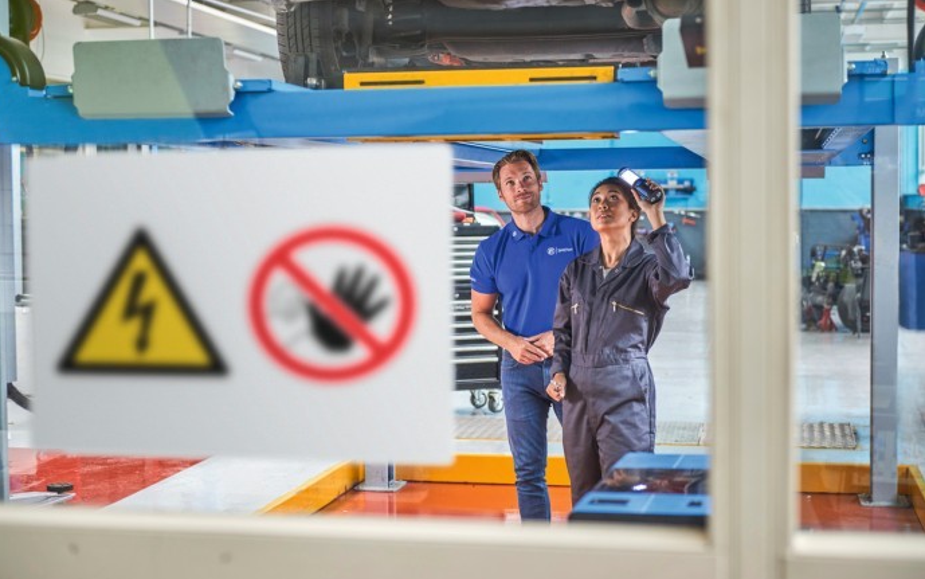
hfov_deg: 35.7
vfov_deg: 22.8
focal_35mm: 57
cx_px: 456
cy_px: 269
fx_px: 1437
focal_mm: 55
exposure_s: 1/100
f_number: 3.2
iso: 500
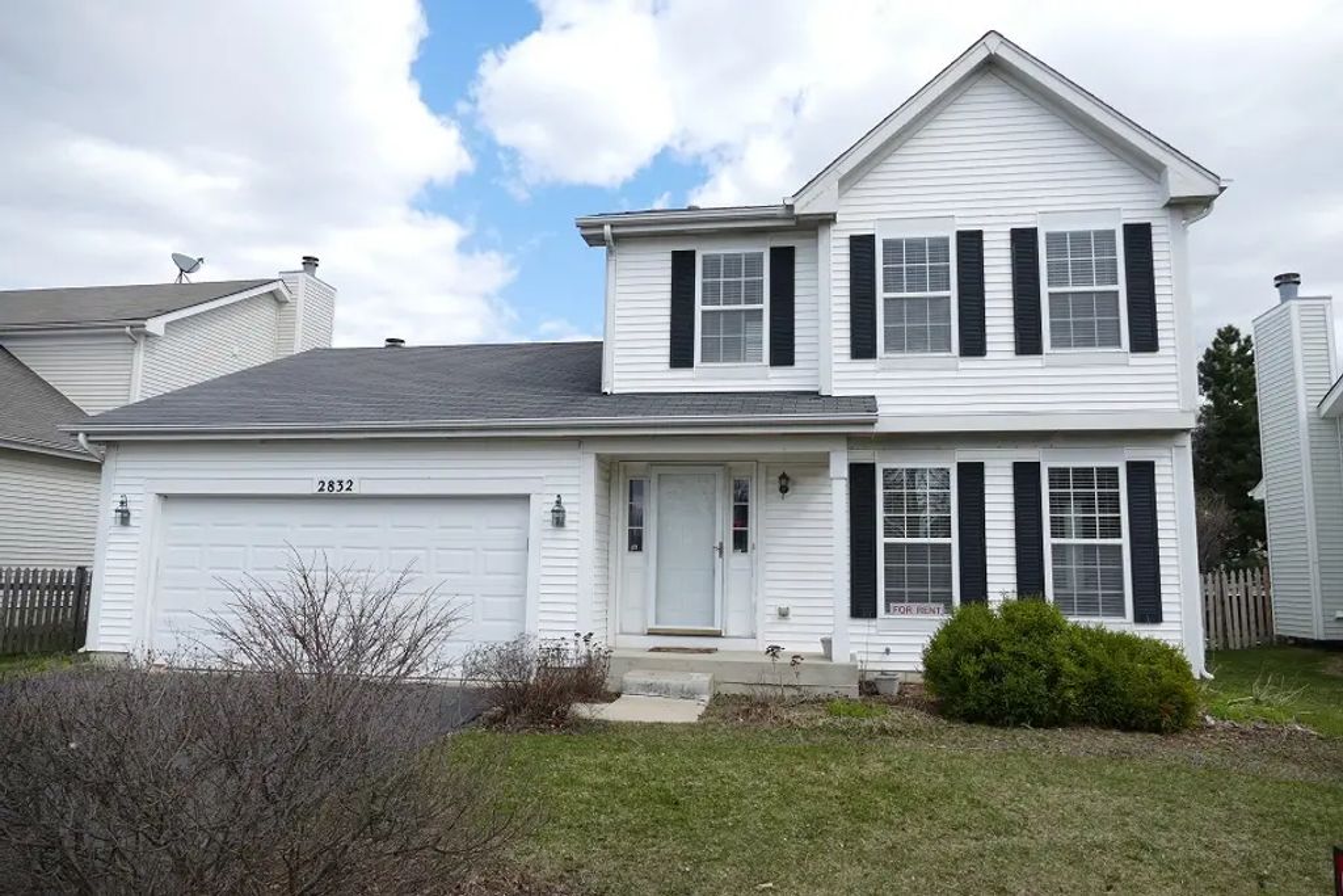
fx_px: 933
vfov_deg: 51.3
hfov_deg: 71.5
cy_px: 448
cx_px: 672
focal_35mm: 25
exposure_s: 1/1600
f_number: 2.8
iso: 125
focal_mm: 9.12
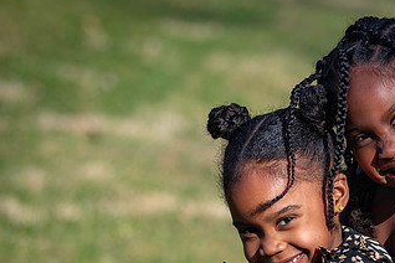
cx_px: 354
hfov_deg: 8.3
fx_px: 2699
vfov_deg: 5.6
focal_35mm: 246
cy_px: 223
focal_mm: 135
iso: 250
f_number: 4
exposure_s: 1/1600
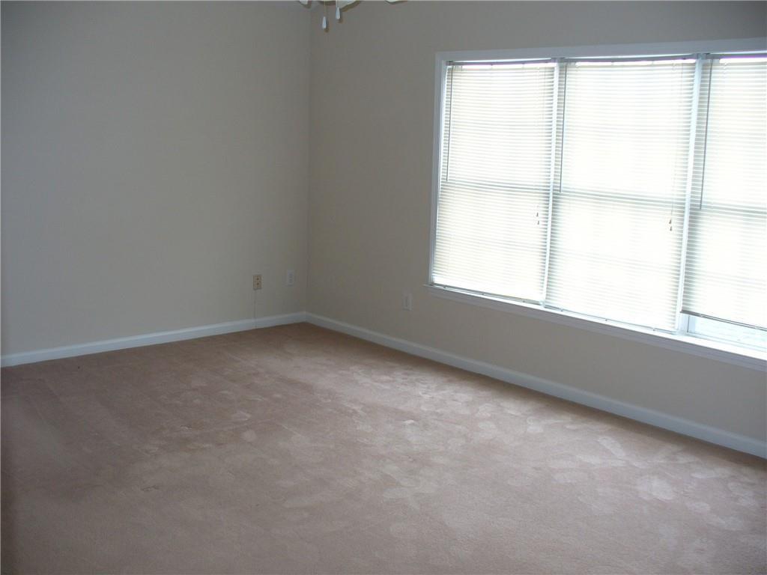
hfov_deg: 50.1
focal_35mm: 37
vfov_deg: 38.7
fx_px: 820
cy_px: 288
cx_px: 384
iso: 80
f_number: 2.8
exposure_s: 1/60
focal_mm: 6.1
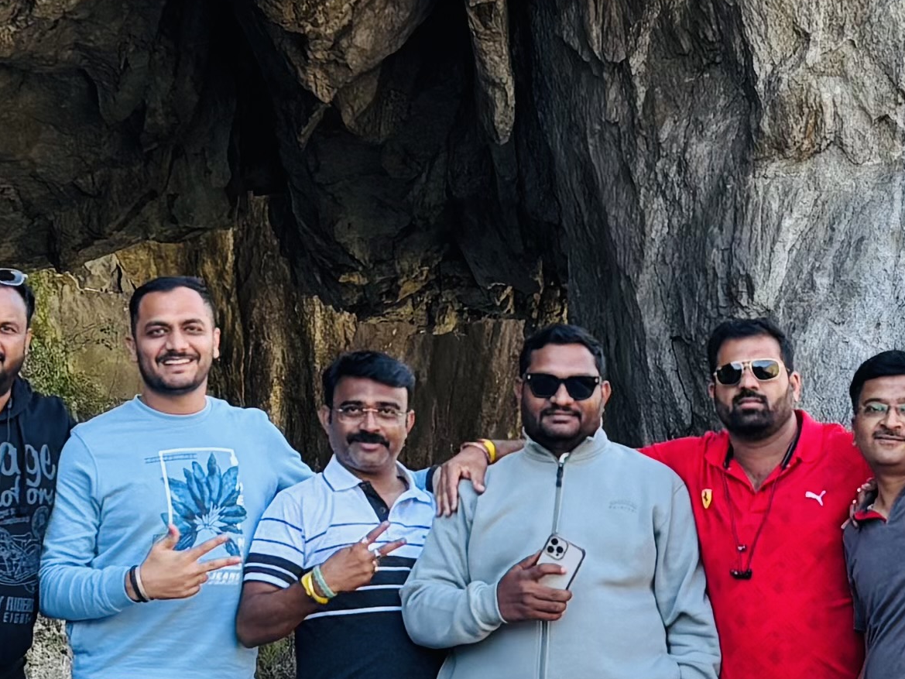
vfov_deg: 11.7
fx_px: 3321
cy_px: 347
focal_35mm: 127
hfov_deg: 15.5
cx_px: 562
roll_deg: -2.9
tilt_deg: +5.0
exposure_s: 1/126
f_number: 1.6
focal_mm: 5.96
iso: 50
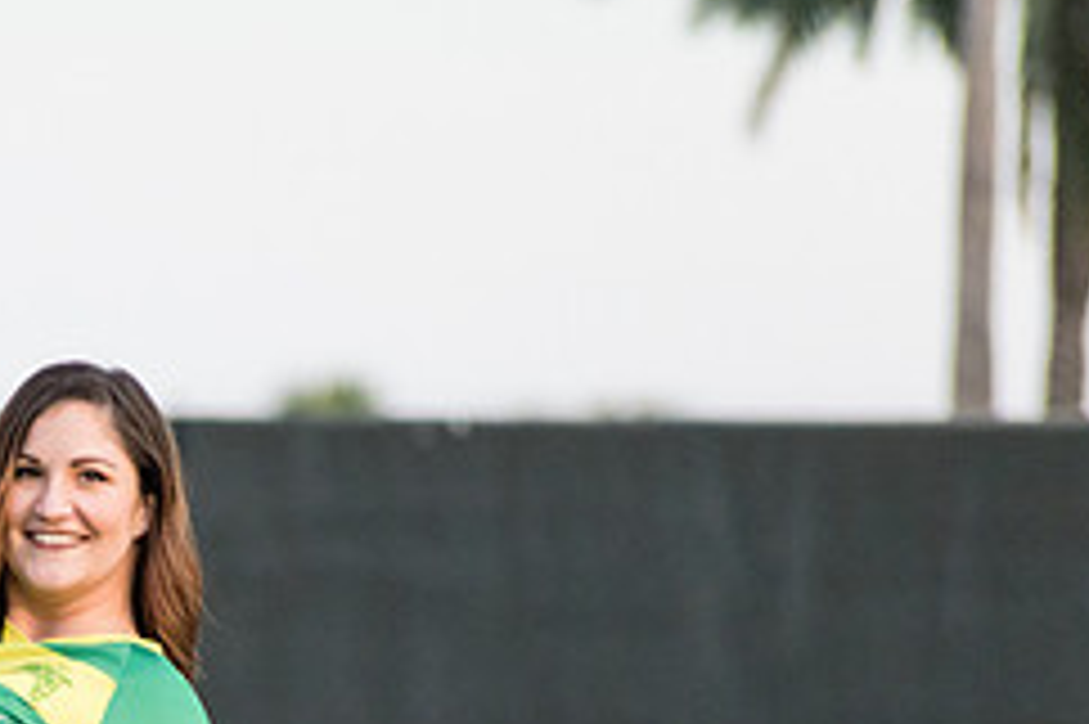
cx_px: -90
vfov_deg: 1.3
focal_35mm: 1093
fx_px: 33040
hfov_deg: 1.9
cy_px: 834
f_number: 6.3
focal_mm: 300
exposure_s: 1/500
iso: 1250
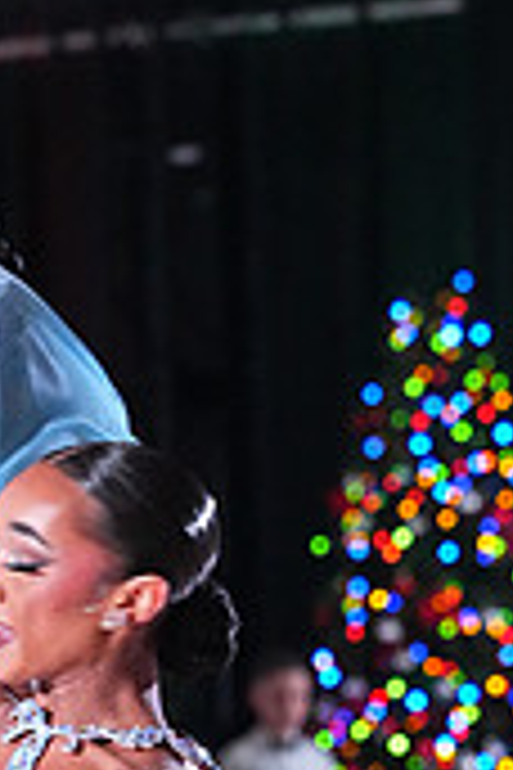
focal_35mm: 445
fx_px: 9511
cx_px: -88
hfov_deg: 3.1
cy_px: 1139
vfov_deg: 4.6
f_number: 5
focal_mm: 131
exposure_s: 1/400
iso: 10000
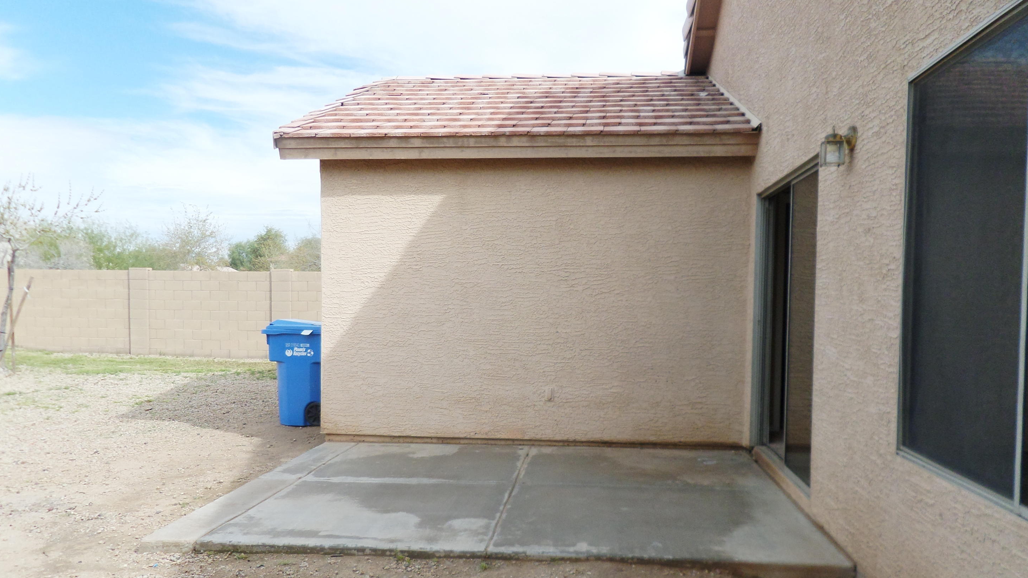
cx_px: 529
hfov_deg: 69.8
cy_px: 333
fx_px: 736
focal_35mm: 27
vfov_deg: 42.8
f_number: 3.1
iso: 80
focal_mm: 4.3
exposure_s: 1/750
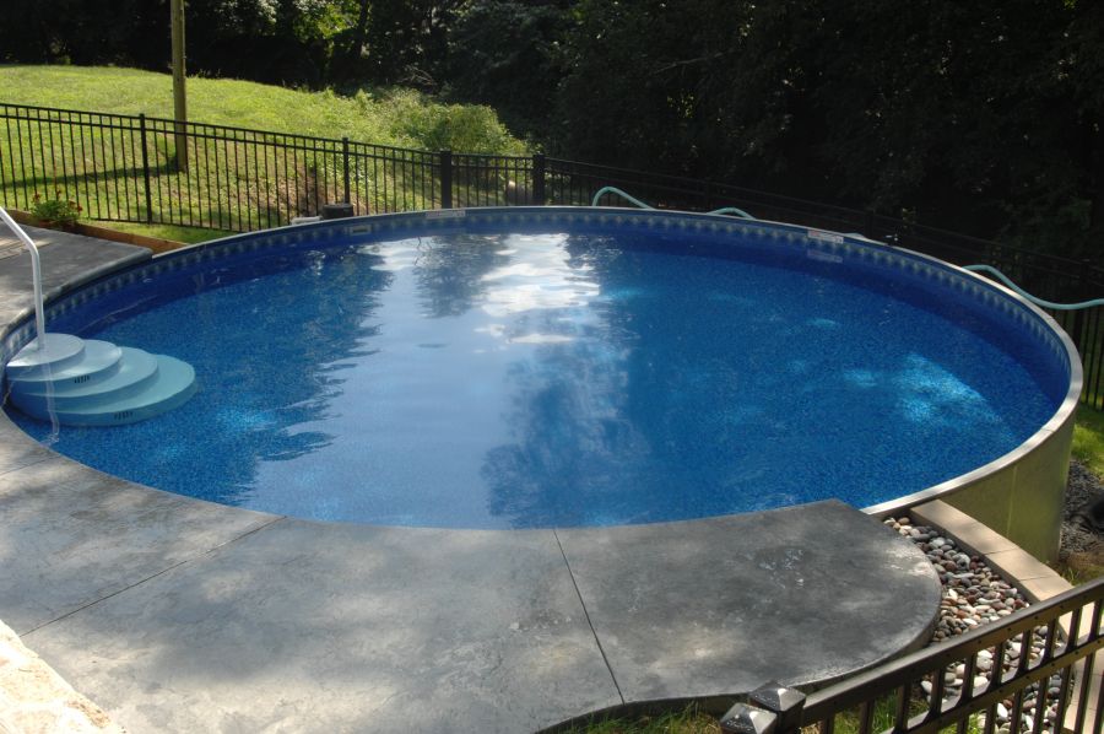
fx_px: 1287
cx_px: 552
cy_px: 367
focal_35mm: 42
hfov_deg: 46.4
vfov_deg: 31.8
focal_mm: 28
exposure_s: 1/125
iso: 100
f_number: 5.6
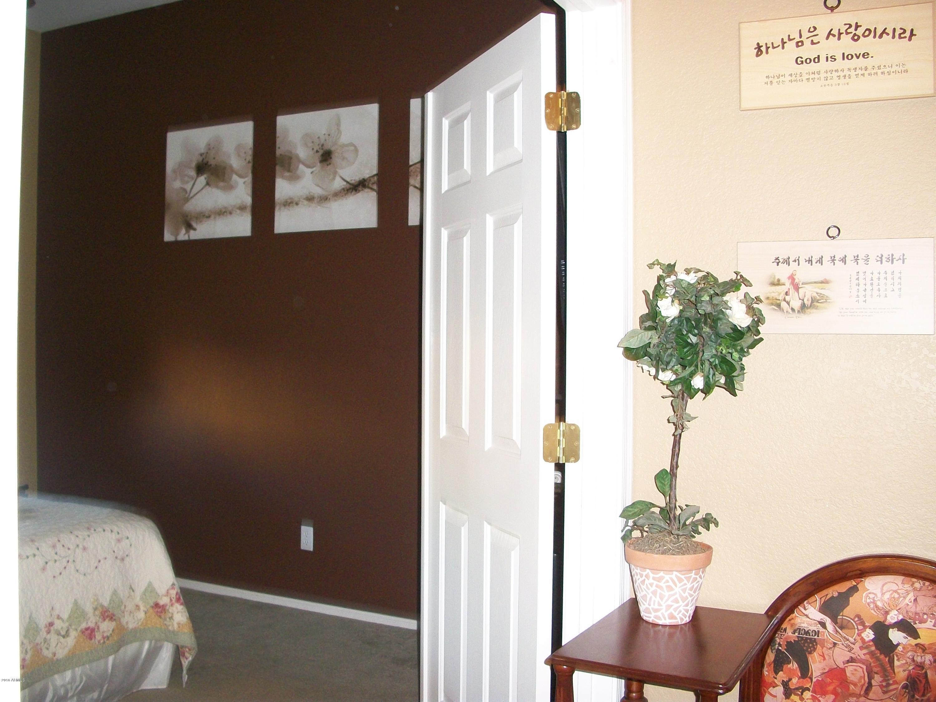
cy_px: 351
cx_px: 468
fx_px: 946
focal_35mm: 35
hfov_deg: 52.6
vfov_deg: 40.7
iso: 250
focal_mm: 6.3
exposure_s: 1/25
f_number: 3.1
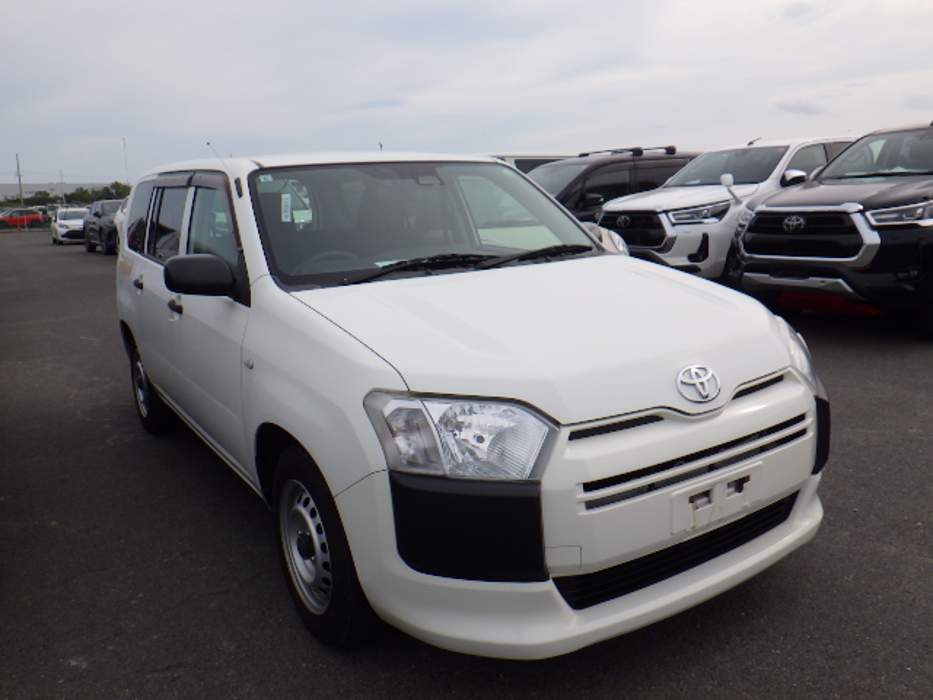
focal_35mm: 28
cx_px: 466
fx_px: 755
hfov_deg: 63.4
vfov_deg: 49.7
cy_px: 350
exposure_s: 1/1000
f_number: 4.2
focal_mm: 5
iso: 125
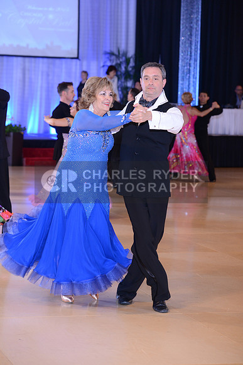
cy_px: 182
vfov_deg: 17.6
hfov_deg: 11.8
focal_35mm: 116
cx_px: 122
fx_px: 1174
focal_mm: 116
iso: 1250
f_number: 5
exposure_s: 1/250
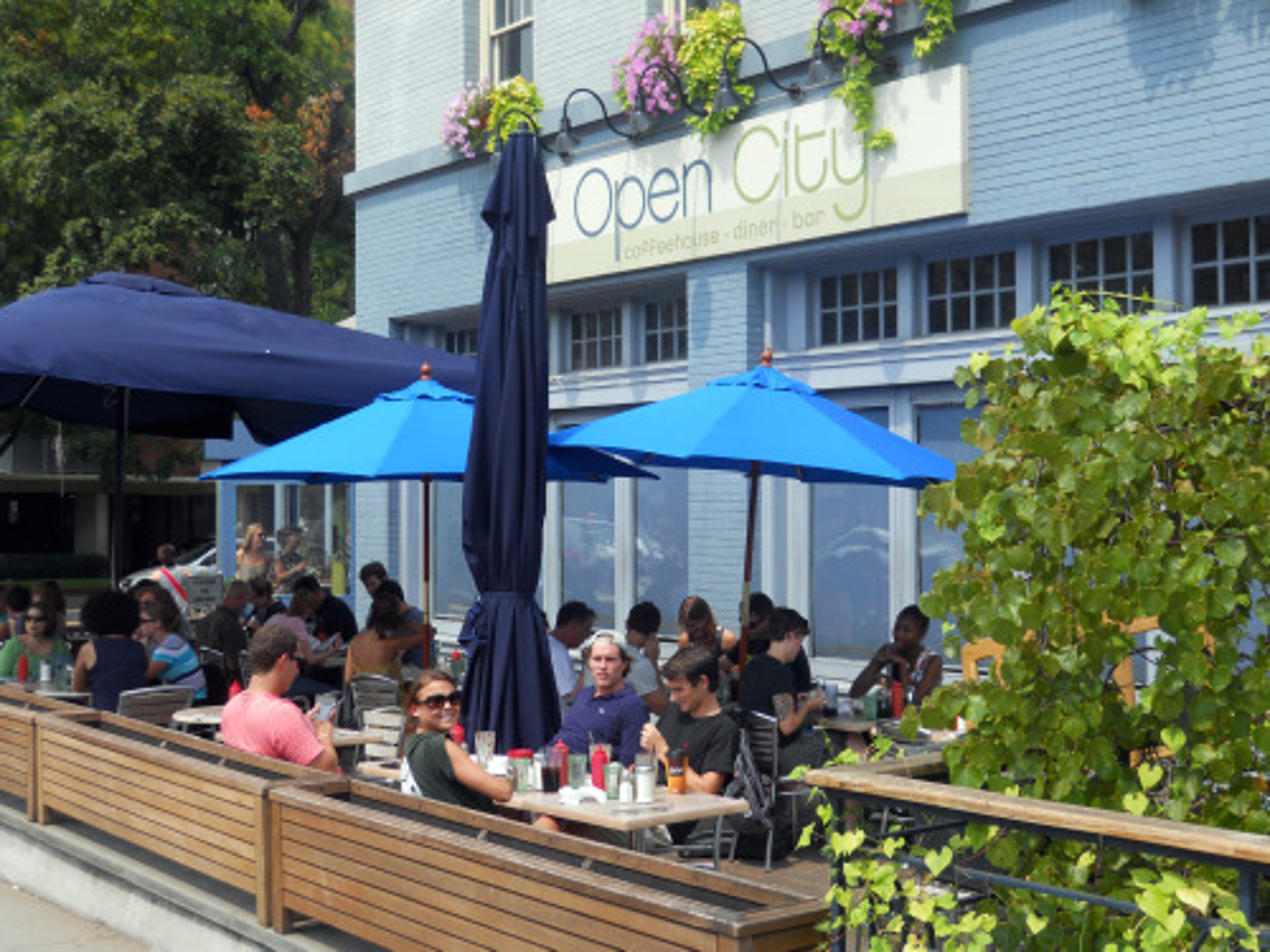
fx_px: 1688
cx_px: 635
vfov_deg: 31.5
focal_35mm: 46
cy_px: 476
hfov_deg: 41.2
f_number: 3.4
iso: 80
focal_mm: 8.3
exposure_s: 1/640
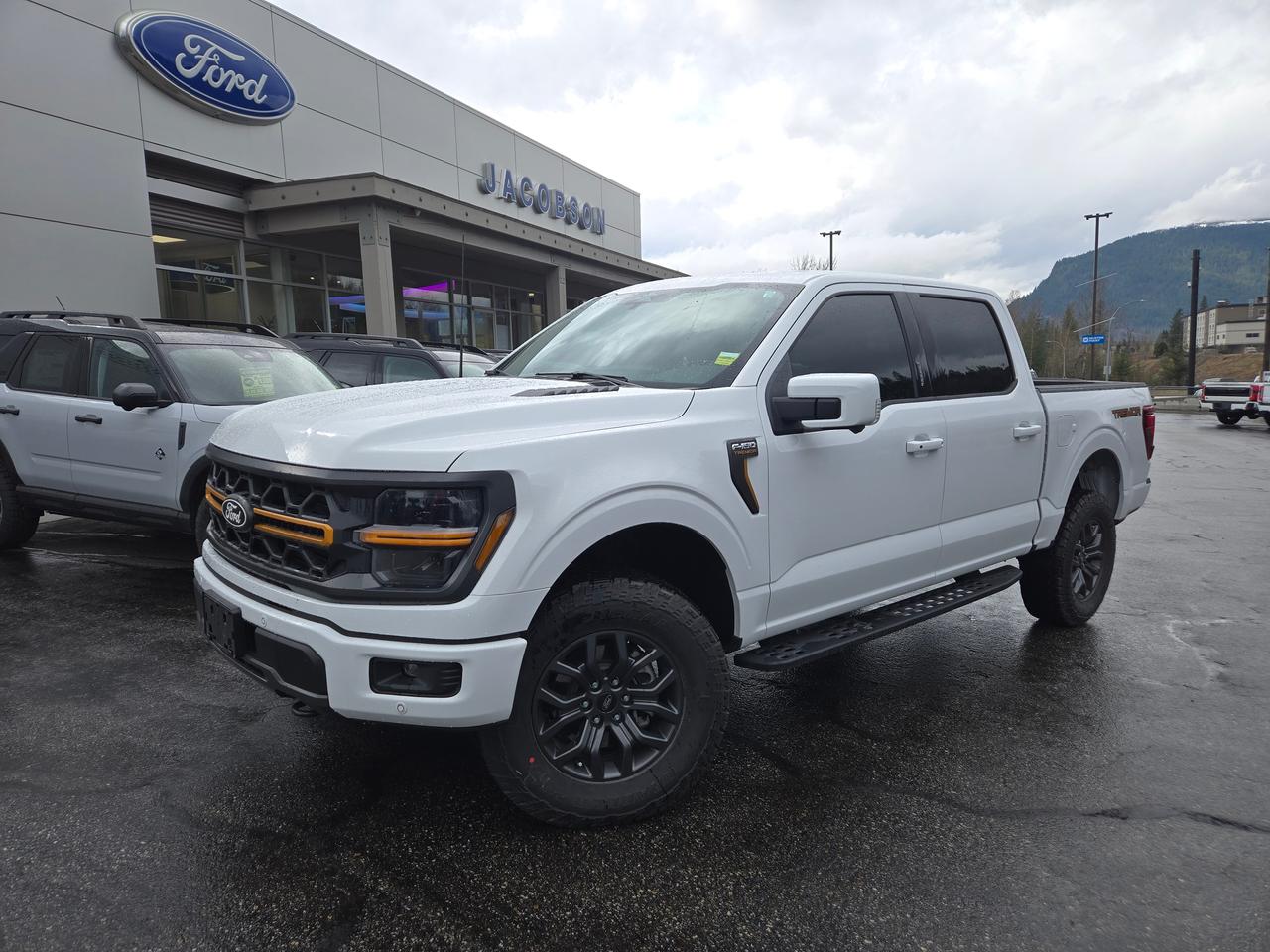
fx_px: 844
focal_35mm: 23
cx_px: 635
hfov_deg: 73.9
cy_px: 476
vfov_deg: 58.9
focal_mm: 5.4
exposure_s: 1/878
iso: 25
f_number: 1.8
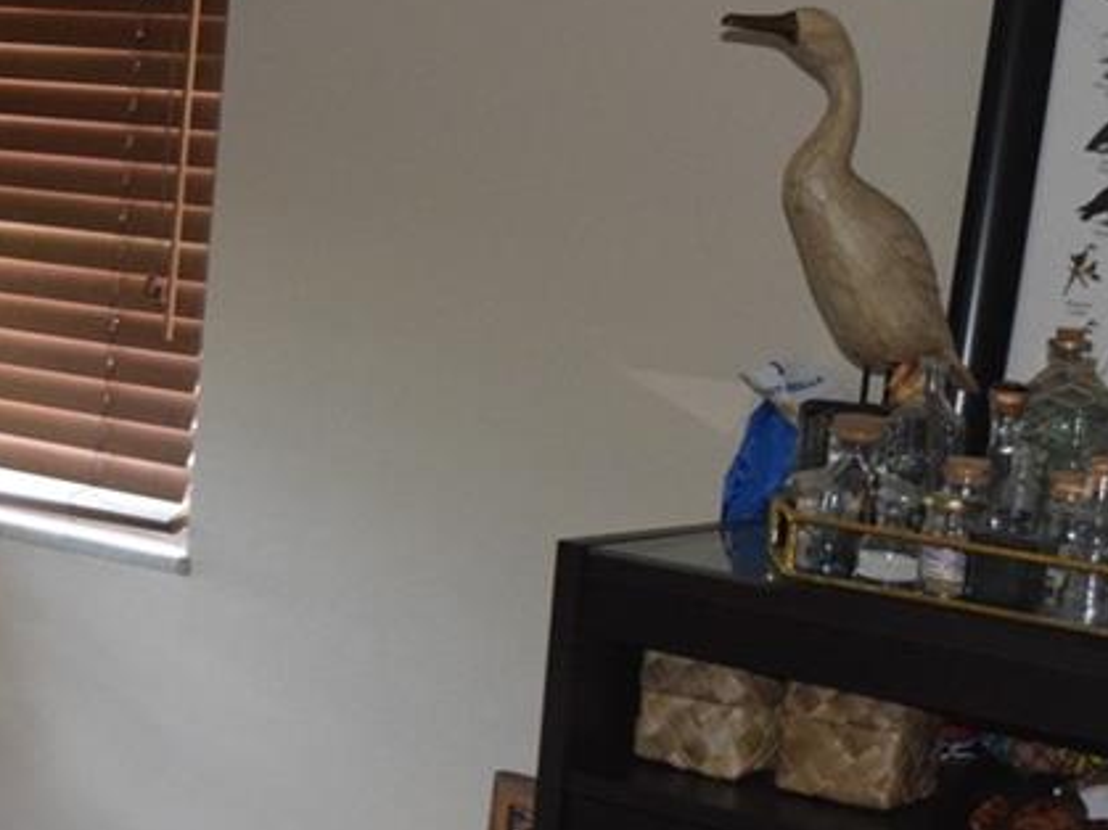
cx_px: 542
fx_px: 2822
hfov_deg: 22.2
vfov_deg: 16.7
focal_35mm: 88
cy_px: 526
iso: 3200
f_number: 4
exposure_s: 1/60
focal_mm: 25
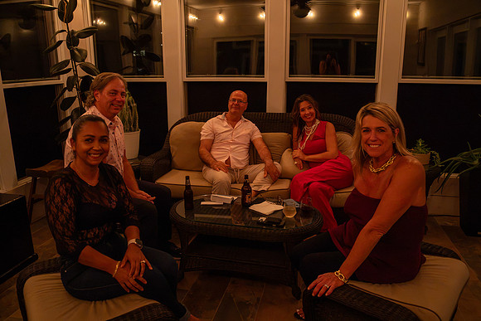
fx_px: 374
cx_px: 240
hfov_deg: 65.5
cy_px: 160
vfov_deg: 46.4
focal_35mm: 28
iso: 2500
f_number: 6.3
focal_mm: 28
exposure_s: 1/160
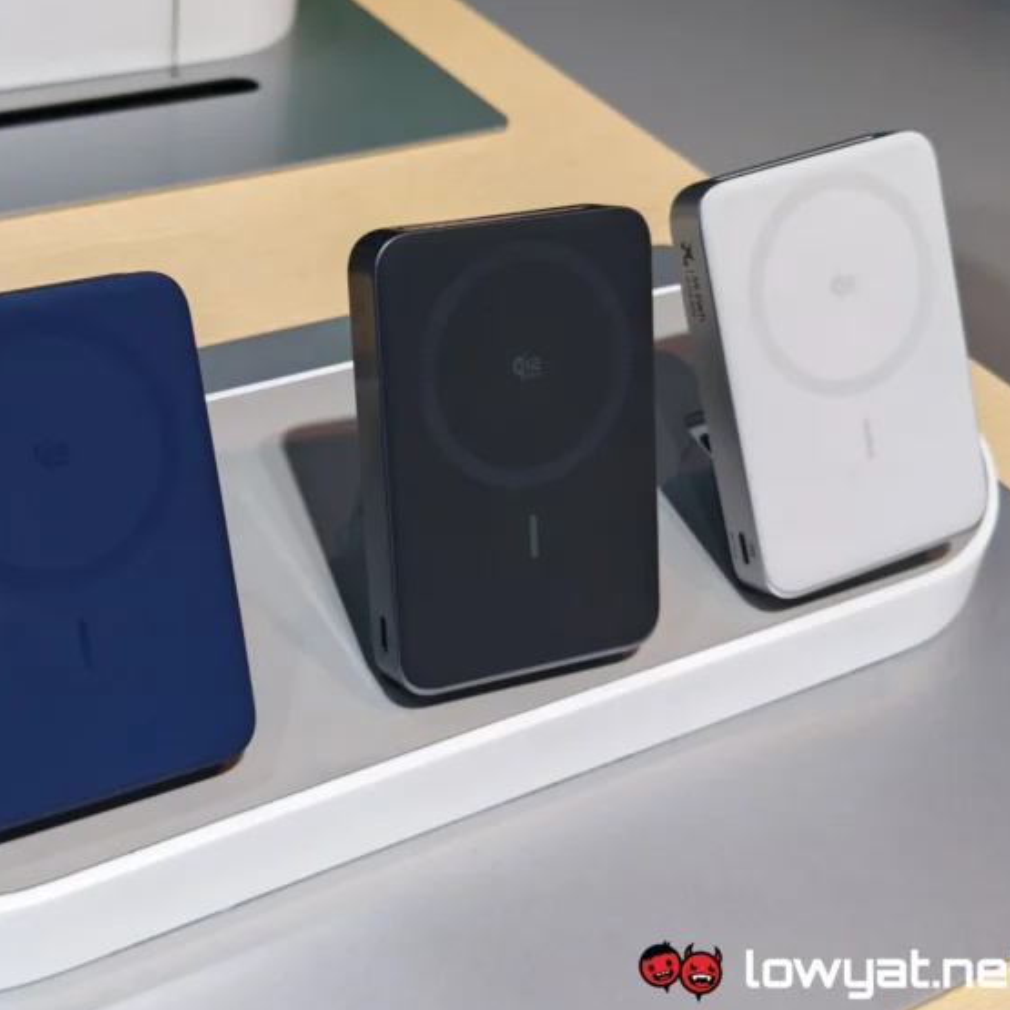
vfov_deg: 31.1
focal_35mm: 55
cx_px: 373
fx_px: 1816
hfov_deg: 30.9
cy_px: 509
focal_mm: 5.4
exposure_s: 1/120
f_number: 1.6
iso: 50
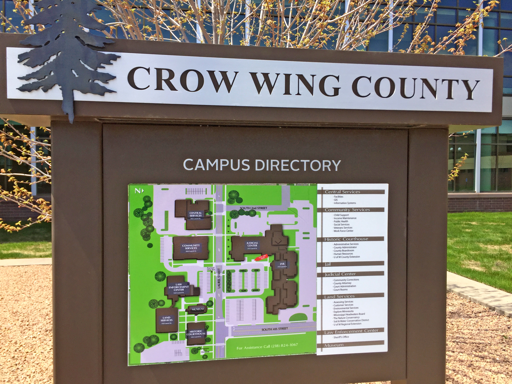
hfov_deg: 61.7
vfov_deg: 48.2
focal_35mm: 29
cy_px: 192
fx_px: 429
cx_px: 256
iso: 32
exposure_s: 1/1163
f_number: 2.2
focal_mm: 4.15
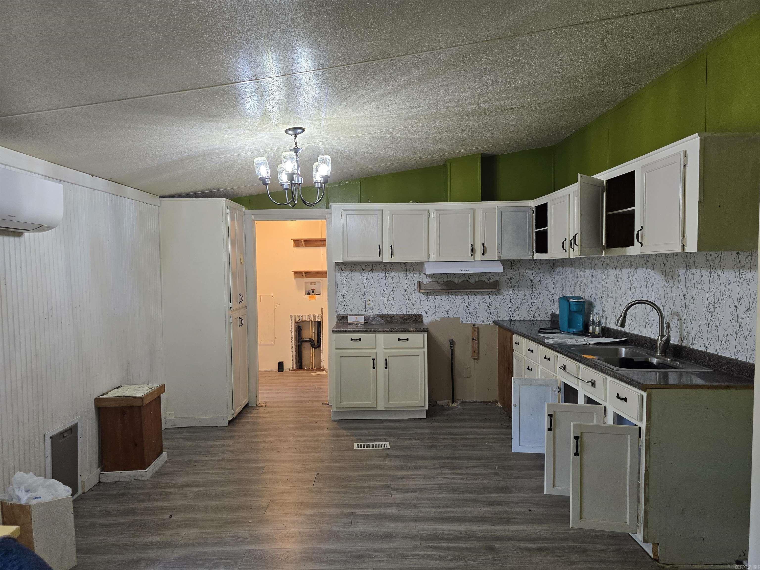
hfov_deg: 73.9
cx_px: 380
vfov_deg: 58.9
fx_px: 505
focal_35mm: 23
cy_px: 285
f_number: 1.7
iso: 200
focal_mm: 6.3
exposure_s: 1/120
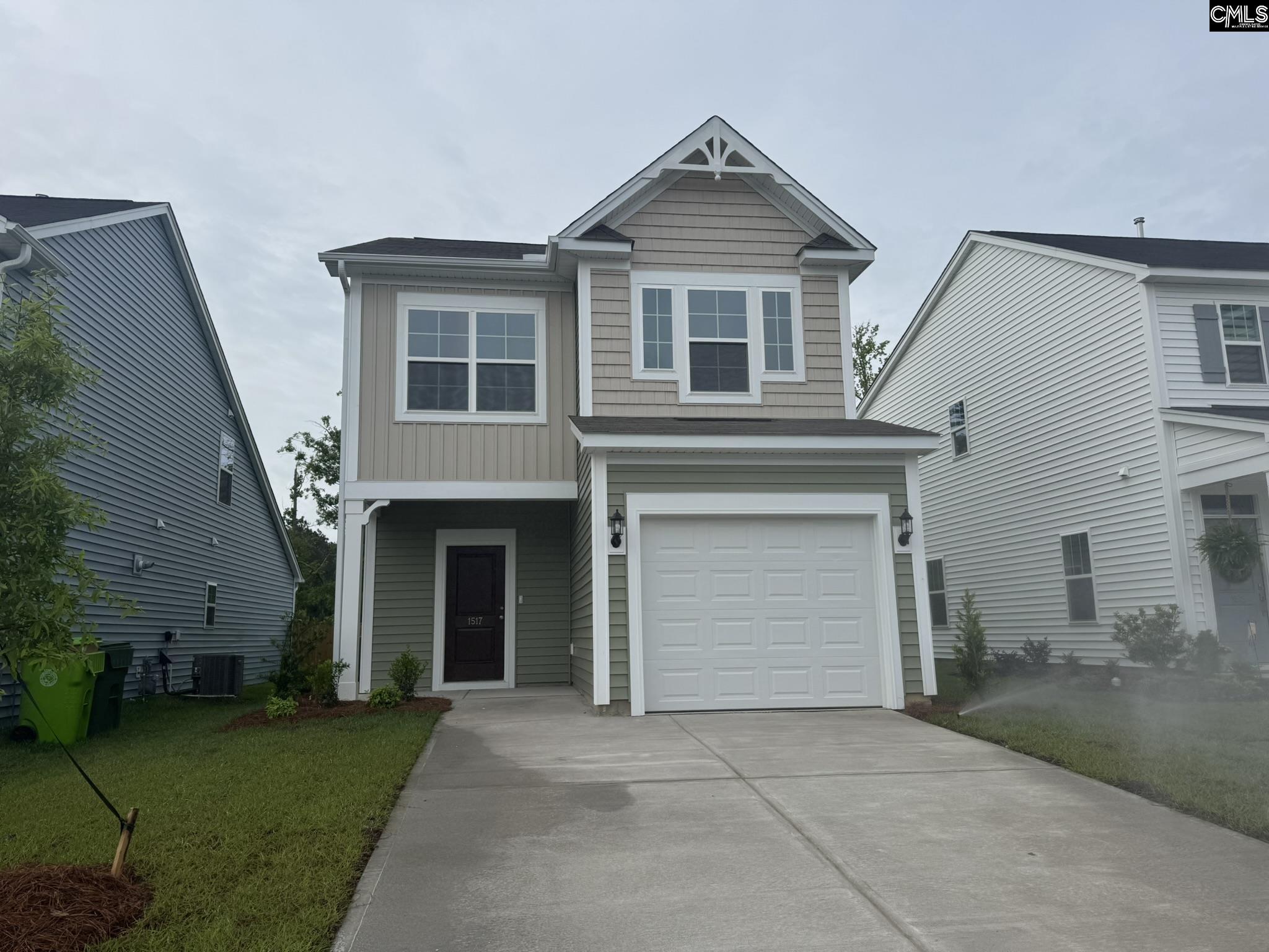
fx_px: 880
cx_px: 634
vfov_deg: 56.8
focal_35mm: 24
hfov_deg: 71.6
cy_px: 476
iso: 80
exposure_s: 1/5814
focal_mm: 6.76
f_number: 1.78
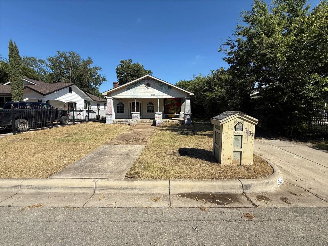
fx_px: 133
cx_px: 164
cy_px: 123
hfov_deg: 102.1
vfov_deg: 85.7
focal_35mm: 14
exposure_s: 1/2320
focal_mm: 2.22
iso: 50
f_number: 2.2
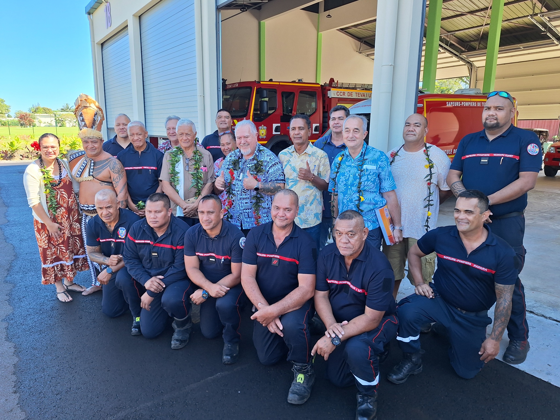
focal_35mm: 23
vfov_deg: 58.9
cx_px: 280
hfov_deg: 73.9
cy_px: 210
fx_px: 372
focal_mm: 5.54
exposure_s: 1/257
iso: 40
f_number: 1.8
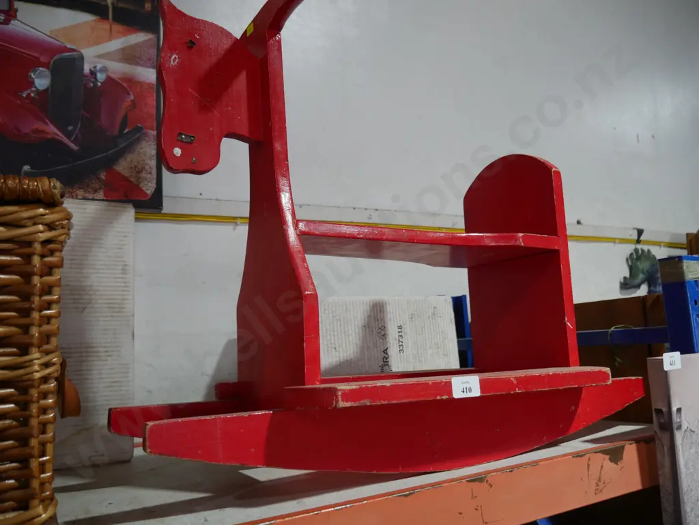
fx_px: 566
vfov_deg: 49.8
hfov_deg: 63.4
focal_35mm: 28
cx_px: 350
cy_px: 262
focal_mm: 14
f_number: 3.5
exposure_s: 1/60
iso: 320
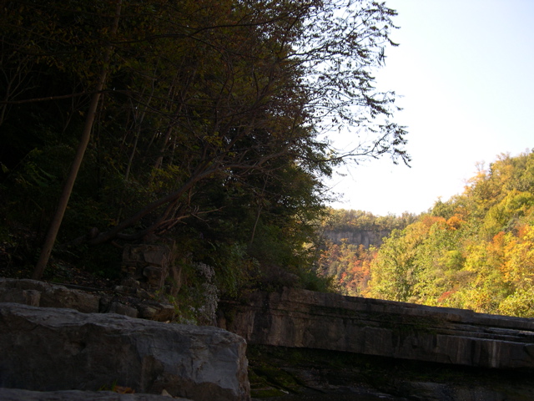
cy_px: 200
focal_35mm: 38
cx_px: 267
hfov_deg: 49.0
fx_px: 586
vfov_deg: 37.7
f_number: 2.8
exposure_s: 1/337
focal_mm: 8
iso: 100
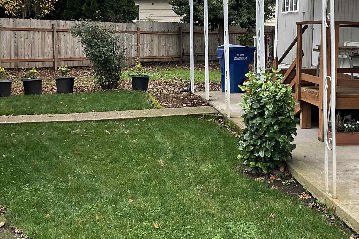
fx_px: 598
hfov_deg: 33.1
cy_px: 99
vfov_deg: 22.6
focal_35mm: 60
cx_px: 244
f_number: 1.8
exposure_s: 1/163
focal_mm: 3
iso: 32
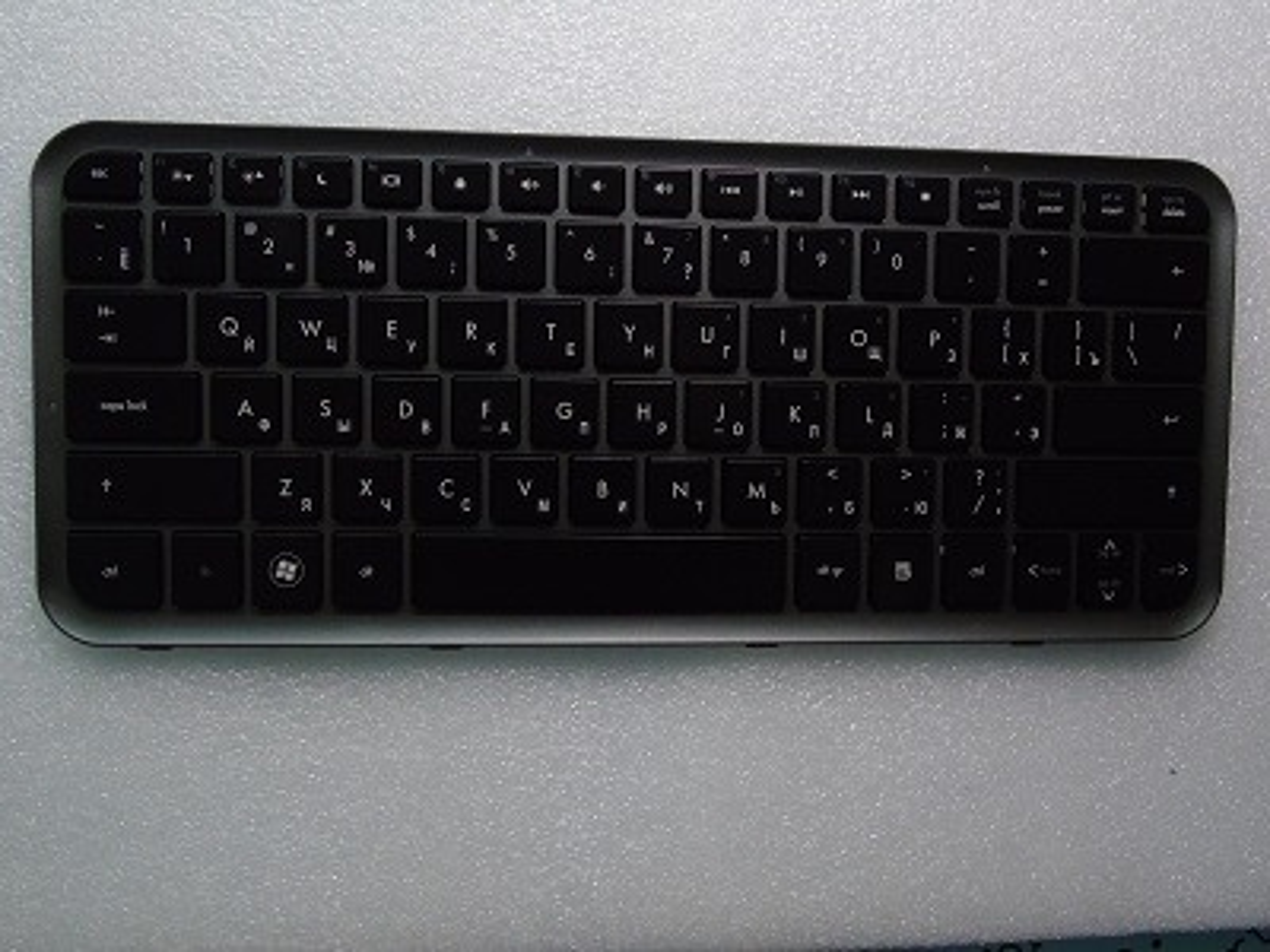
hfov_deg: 61.7
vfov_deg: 48.2
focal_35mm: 29
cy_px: 476
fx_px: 1064
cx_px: 635
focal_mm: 5.2
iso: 400
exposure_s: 1/40
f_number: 6.4
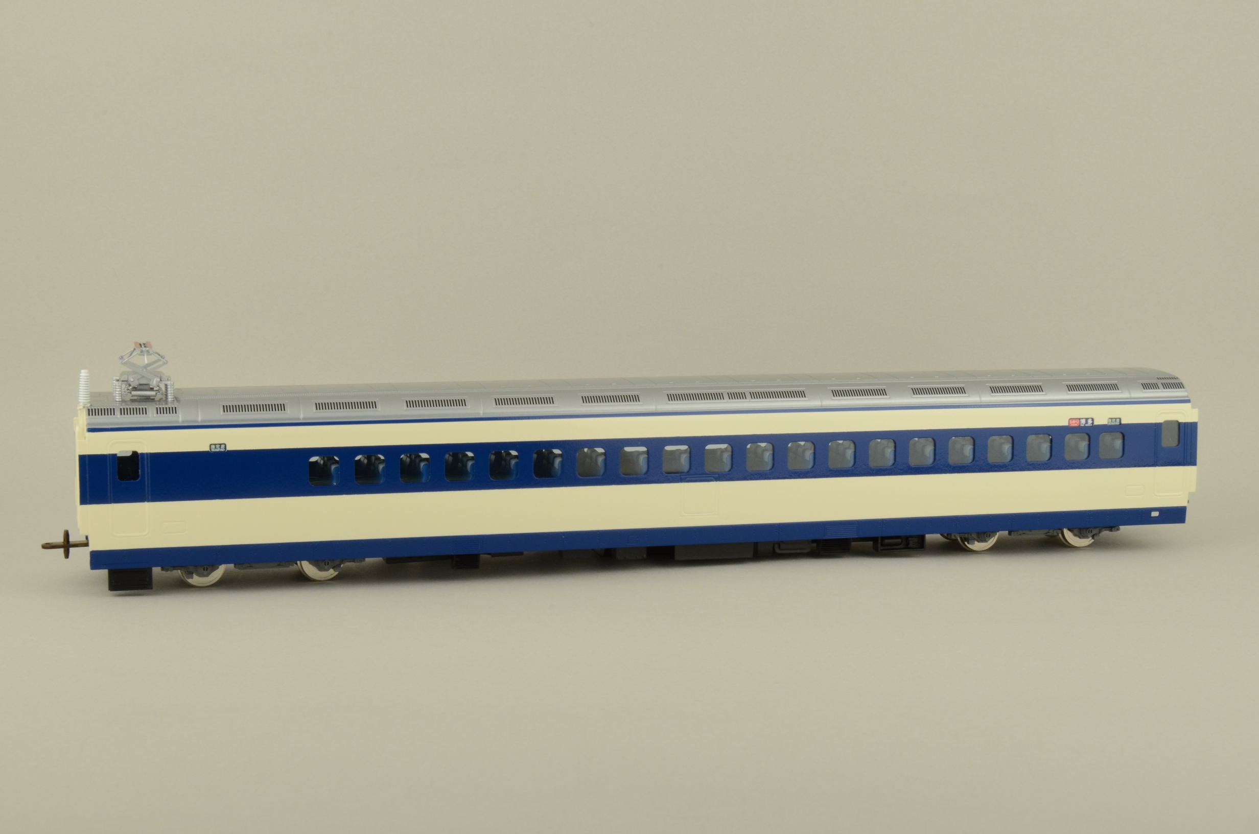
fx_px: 2199
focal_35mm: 63
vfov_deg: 21.5
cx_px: 630
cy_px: 417
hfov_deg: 32.0
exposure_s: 1/30
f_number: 22
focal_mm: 42
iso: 400
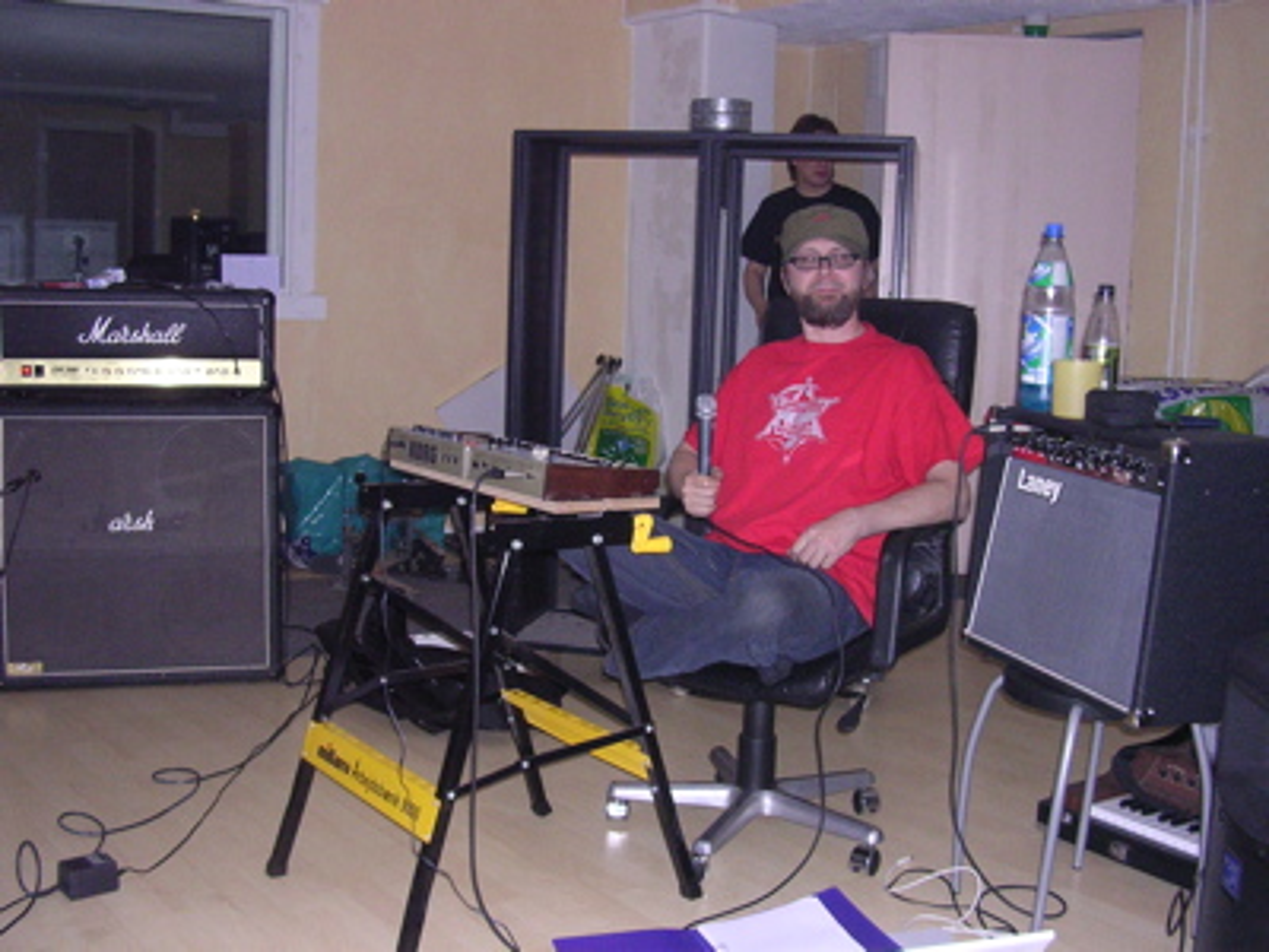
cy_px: 476
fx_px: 1393
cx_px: 634
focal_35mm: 38
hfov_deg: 49.0
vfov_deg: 37.7
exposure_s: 1/60.1
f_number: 2.8
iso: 400
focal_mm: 5.8
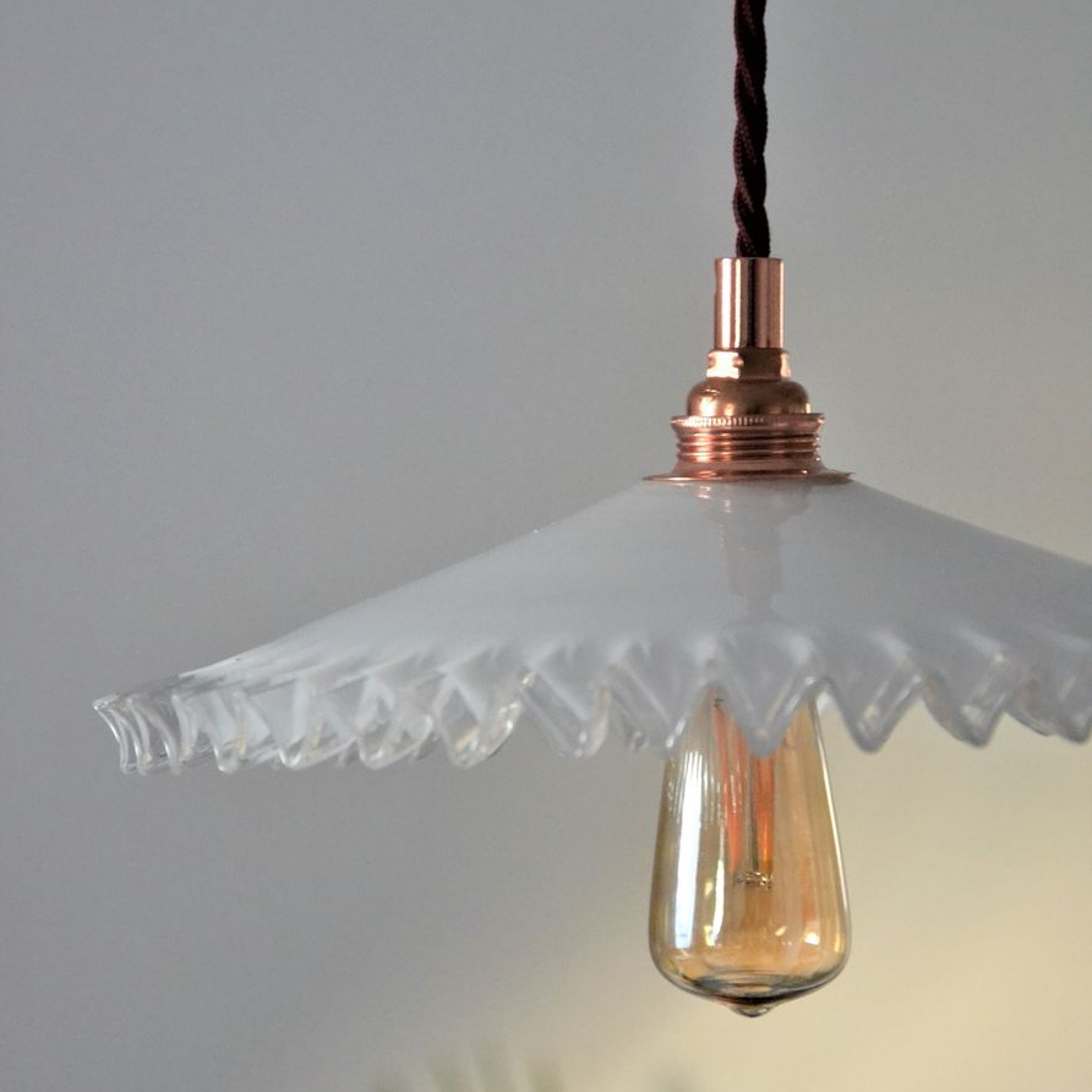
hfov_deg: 12.1
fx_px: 5162
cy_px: 448
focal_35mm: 145
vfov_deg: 12.1
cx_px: 545
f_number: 5.3
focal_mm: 75
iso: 3200
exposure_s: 1/125
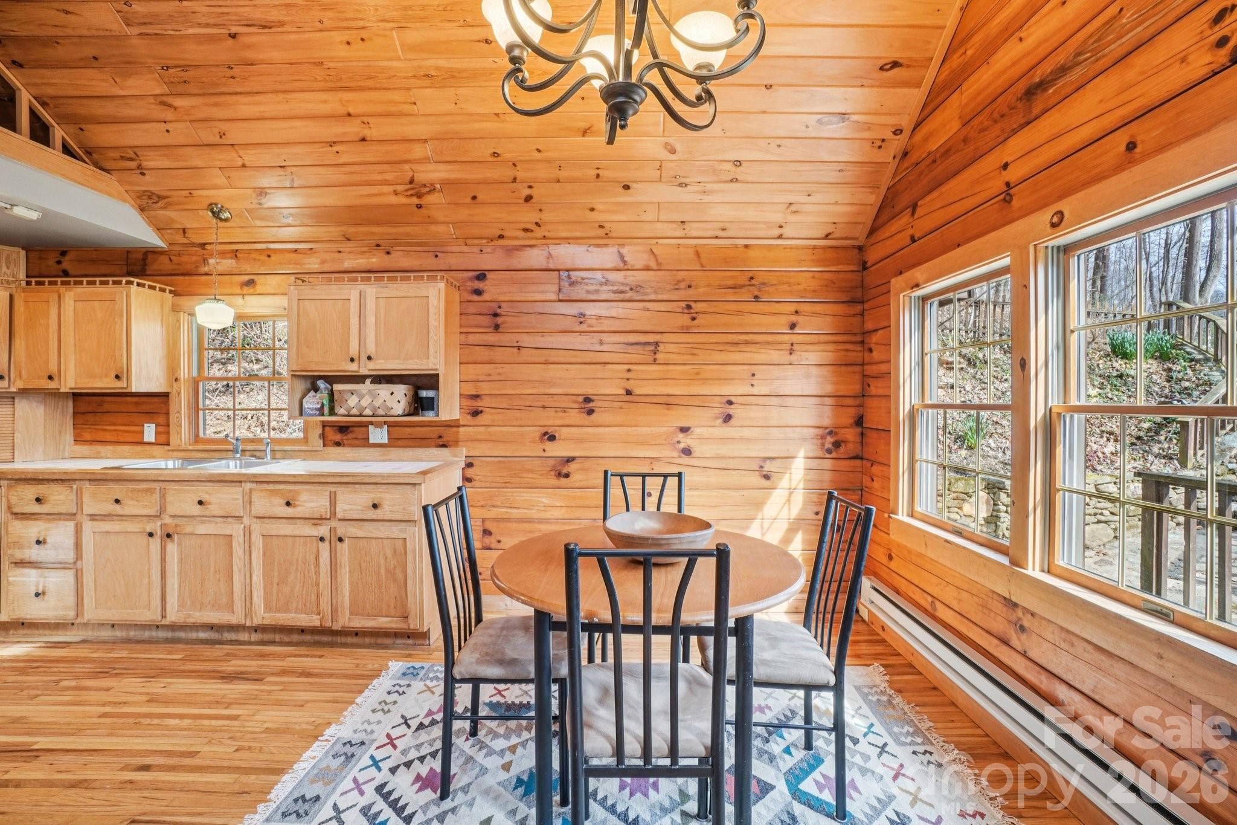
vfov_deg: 77.3
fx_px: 515
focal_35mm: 15
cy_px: 412
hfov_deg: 100.4
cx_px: 618
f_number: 8
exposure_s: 1/30
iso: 400
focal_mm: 10
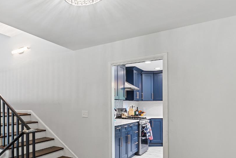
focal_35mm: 28
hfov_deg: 59.2
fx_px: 184
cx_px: 40
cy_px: 104
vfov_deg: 45.8
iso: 250
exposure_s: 1
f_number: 8
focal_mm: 10
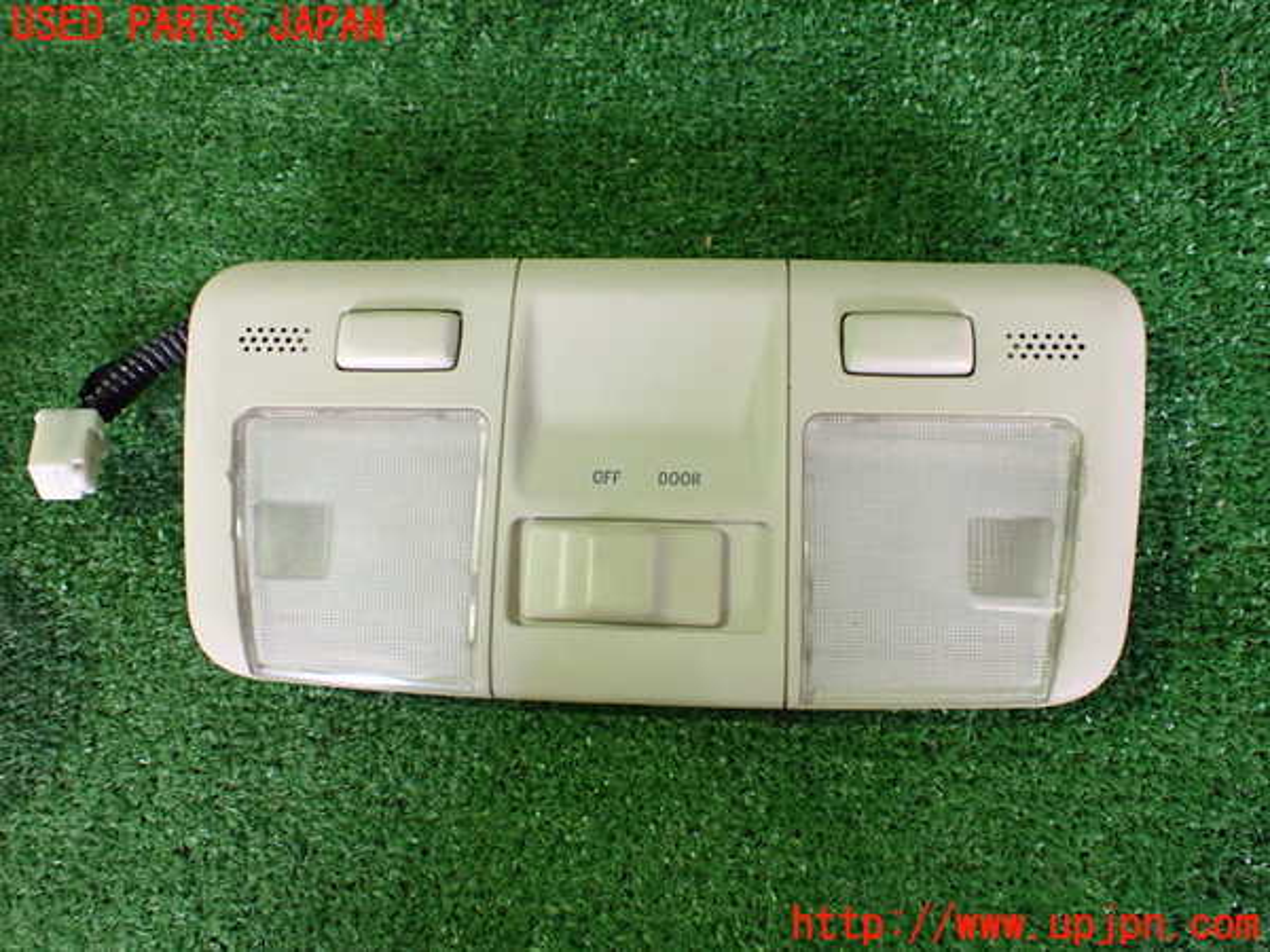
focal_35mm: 30
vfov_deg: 46.8
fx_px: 1101
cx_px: 635
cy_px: 476
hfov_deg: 60.0
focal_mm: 5.4
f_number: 2.3
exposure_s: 1/60
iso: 800
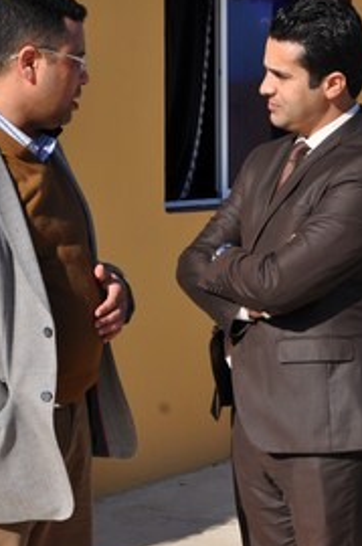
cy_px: 346
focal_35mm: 95
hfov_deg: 14.3
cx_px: 159
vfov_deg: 21.4
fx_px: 1438
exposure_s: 1/400
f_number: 10
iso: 200
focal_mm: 38
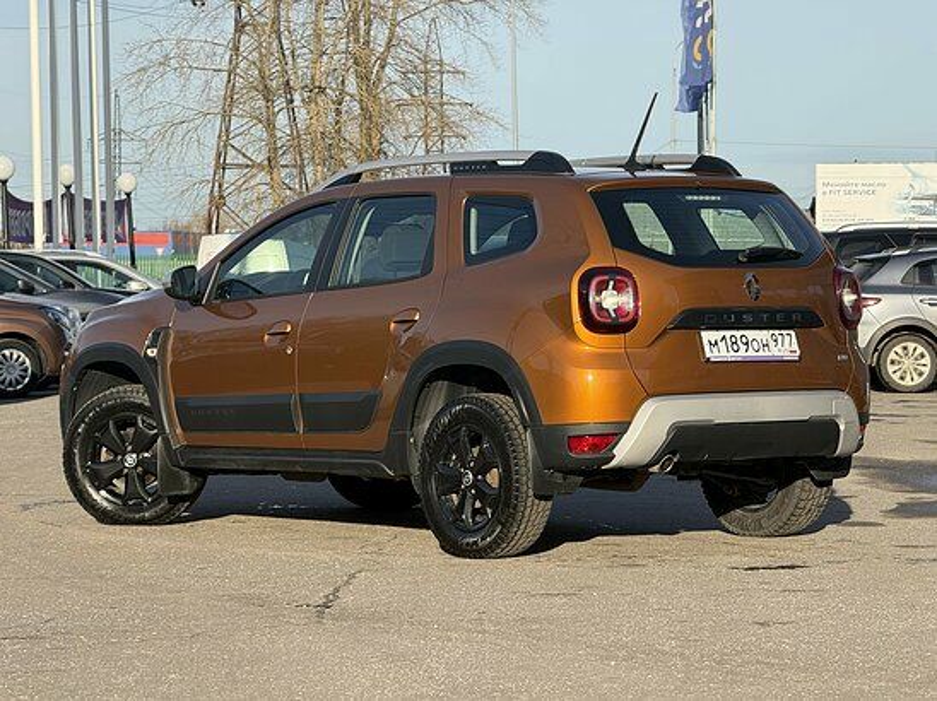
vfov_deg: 12.3
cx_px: 468
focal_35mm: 120
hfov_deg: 16.4
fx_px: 3245
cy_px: 350
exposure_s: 1/830
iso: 64
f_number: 2.8
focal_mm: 15.66
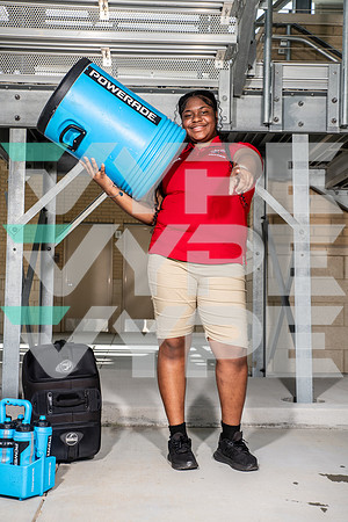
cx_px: 174
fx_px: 696
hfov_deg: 28.1
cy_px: 261
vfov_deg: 41.1
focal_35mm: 48
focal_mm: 48
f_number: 7.1
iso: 200
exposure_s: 1/320
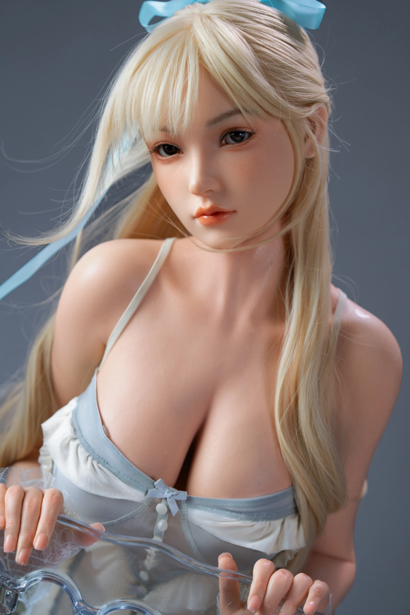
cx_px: 205
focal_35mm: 70
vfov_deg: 28.8
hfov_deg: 19.5
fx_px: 1196
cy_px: 308
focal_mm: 70
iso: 320
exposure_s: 1/125
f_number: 2.8
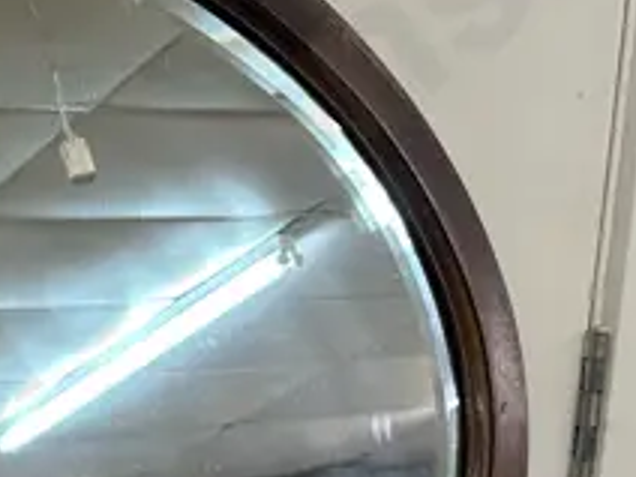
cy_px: 534
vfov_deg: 12.5
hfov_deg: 15.9
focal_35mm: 116
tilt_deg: -13.6
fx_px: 2131
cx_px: -249
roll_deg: -1.0
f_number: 1.78
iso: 160
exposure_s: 1/100
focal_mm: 6.86
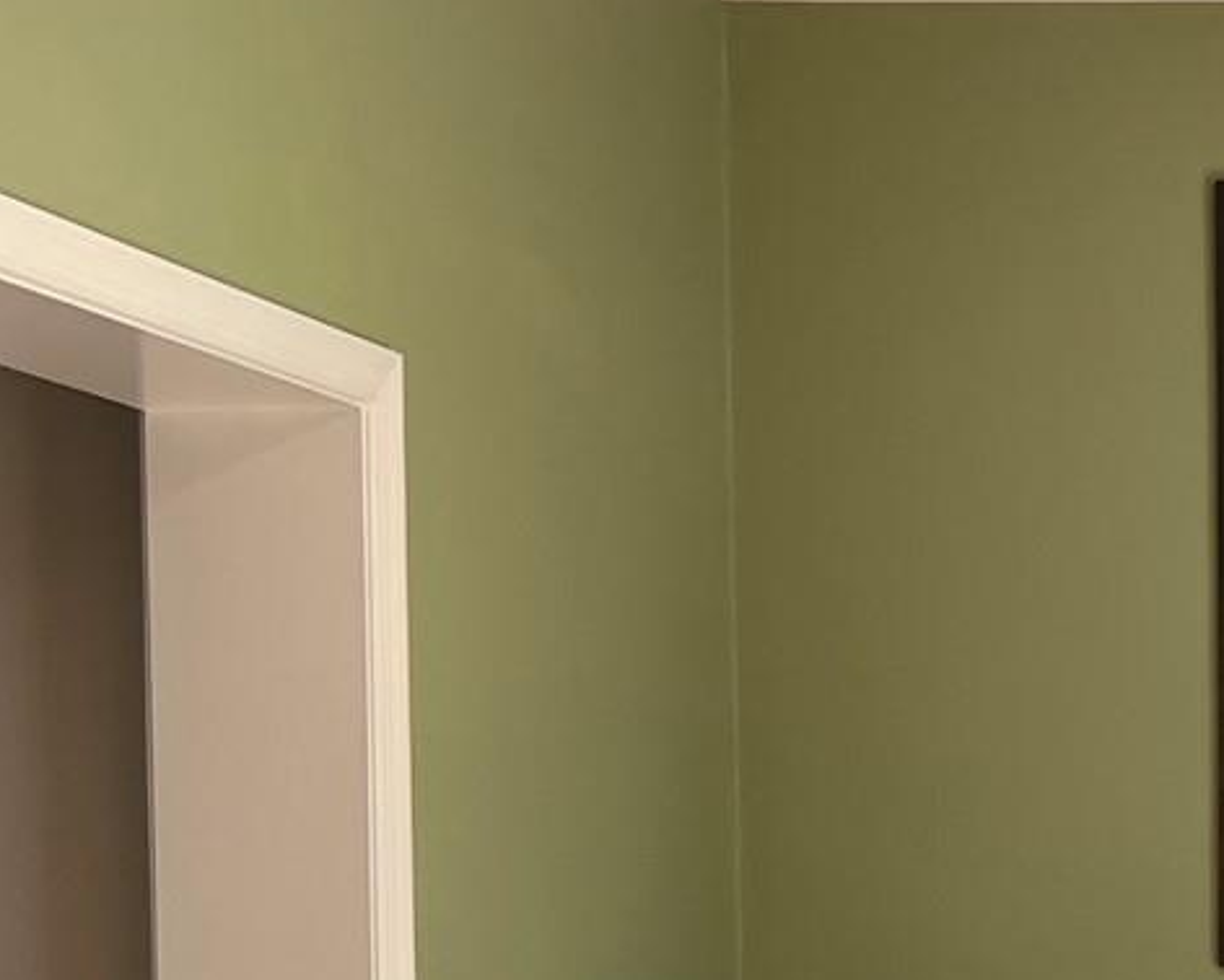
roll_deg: +0.0
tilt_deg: -2.9
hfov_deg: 15.9
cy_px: 1180
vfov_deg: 13.6
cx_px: 1903
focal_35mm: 110
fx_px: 3986
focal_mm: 5.7
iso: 50
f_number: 1.5
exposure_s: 1/120
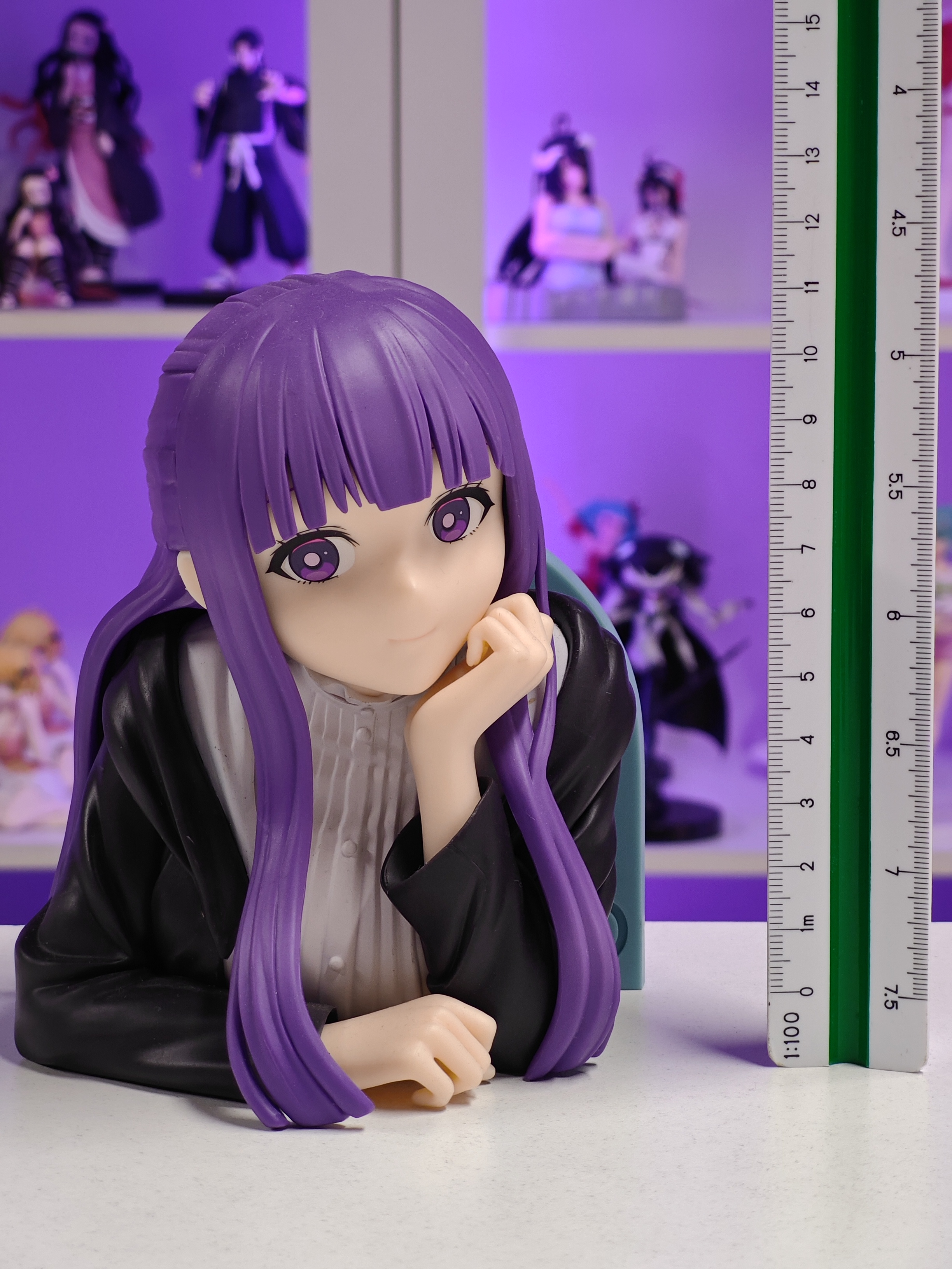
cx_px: 476
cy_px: 634
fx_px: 2934
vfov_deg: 24.4
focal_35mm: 80
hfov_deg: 18.4
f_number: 2.4
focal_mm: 7.48
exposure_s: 1/19.5
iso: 400
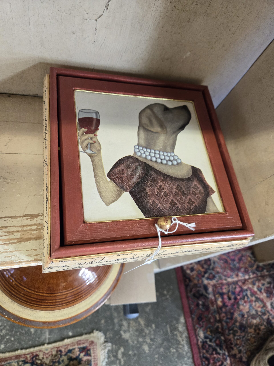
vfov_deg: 73.9
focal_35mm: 23
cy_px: 183
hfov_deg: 58.9
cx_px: 137
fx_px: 243
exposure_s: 1/120
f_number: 1.8
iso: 500
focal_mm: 5.4
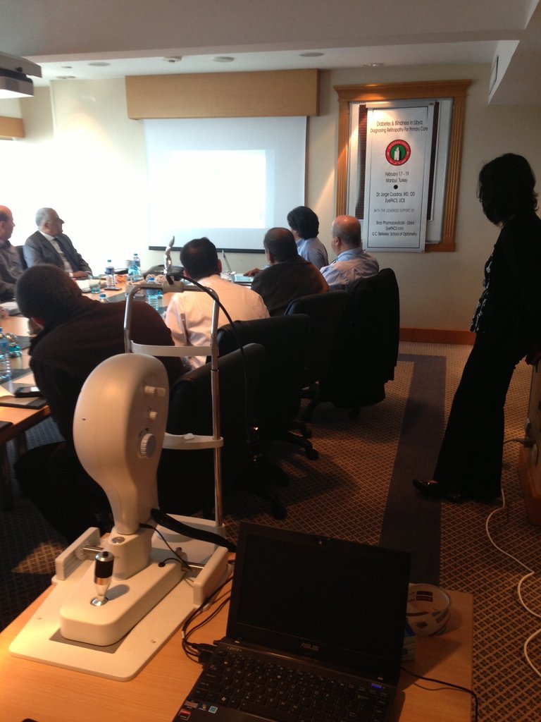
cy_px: 361
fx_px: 688
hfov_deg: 42.9
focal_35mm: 33
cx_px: 270
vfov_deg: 55.4
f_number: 2.4
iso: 125
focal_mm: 4.13
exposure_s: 1/20
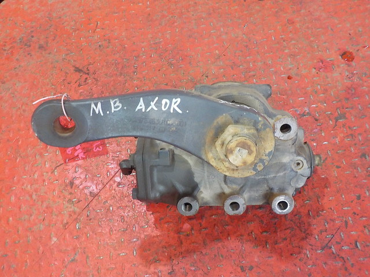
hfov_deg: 60.0
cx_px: 185
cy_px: 138
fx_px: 321
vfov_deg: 46.8
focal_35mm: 30
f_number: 3.3
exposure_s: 1/20
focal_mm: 4.1
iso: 400
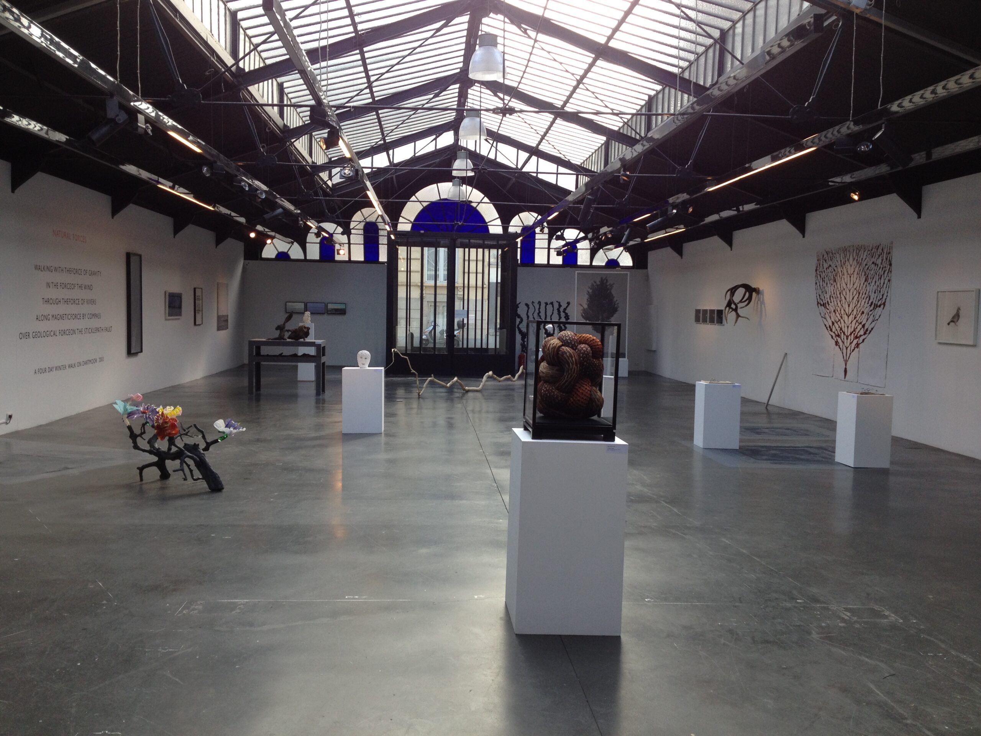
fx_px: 992
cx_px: 490
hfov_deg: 52.6
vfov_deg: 40.7
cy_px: 368
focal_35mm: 35
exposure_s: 1/160
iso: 50
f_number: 2.4
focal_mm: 4.28
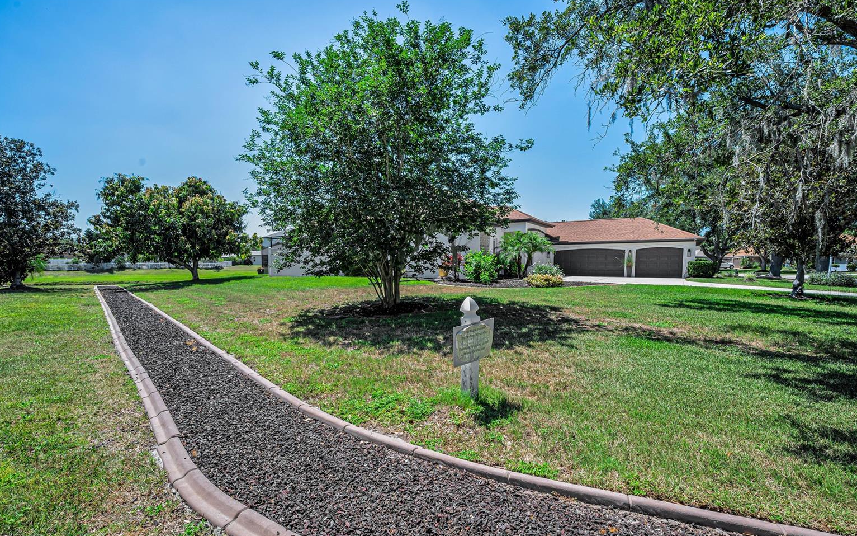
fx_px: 397
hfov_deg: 94.3
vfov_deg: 67.9
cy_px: 291
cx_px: 416
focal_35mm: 17
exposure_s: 1/800
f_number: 9
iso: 320
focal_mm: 16
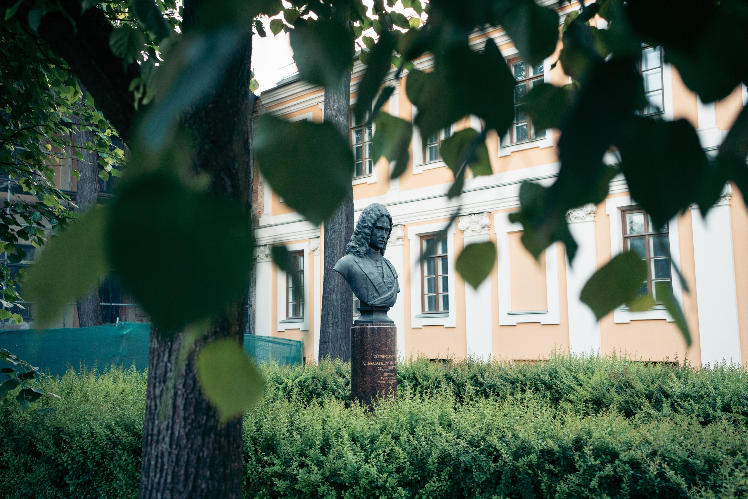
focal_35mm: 35
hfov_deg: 54.4
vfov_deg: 37.9
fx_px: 727
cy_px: 250
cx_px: 374
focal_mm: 35
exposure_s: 1/160
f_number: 3.2
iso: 640
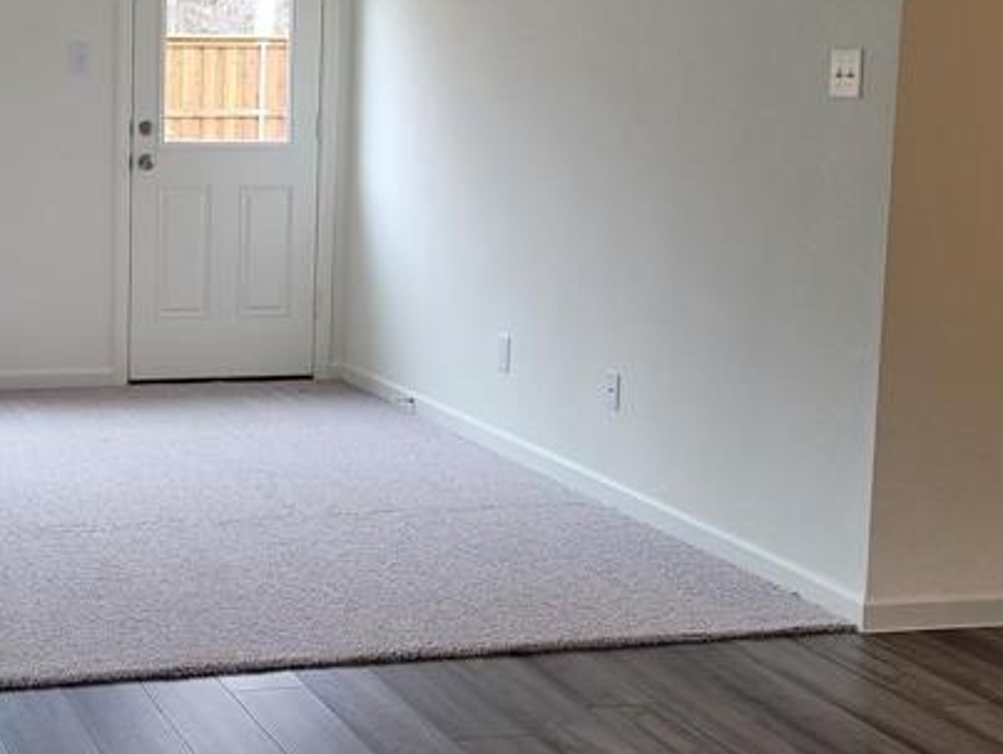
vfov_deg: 22.1
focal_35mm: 66
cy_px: 204
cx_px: 100
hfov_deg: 28.2
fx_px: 1914
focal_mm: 5.4
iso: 80
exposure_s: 1/119
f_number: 1.8
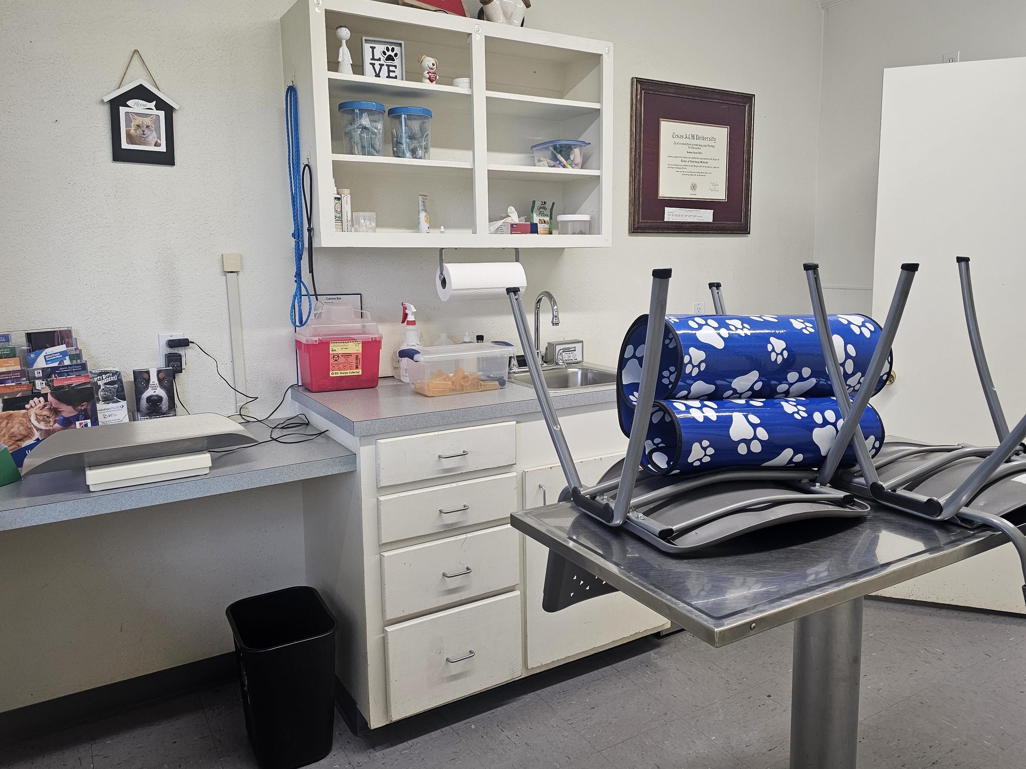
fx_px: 771
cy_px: 369
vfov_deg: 53.0
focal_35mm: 26
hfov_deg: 67.3
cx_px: 533
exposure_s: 1/120
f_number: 1.7
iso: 100
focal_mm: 6.3
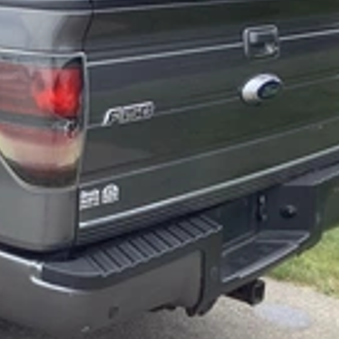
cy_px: 134
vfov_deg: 21.6
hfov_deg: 20.1
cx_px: -87
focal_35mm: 80
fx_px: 886
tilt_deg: -14.7
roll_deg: +1.6
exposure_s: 1/440
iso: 25
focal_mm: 3.3
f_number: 2.4
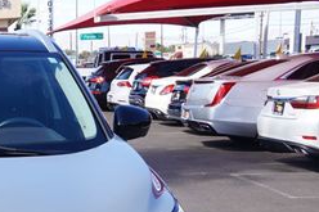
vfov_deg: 16.0
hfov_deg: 22.7
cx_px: -78
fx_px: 720
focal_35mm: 81
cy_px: 267
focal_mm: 21
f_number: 9
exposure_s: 1/80
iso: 100
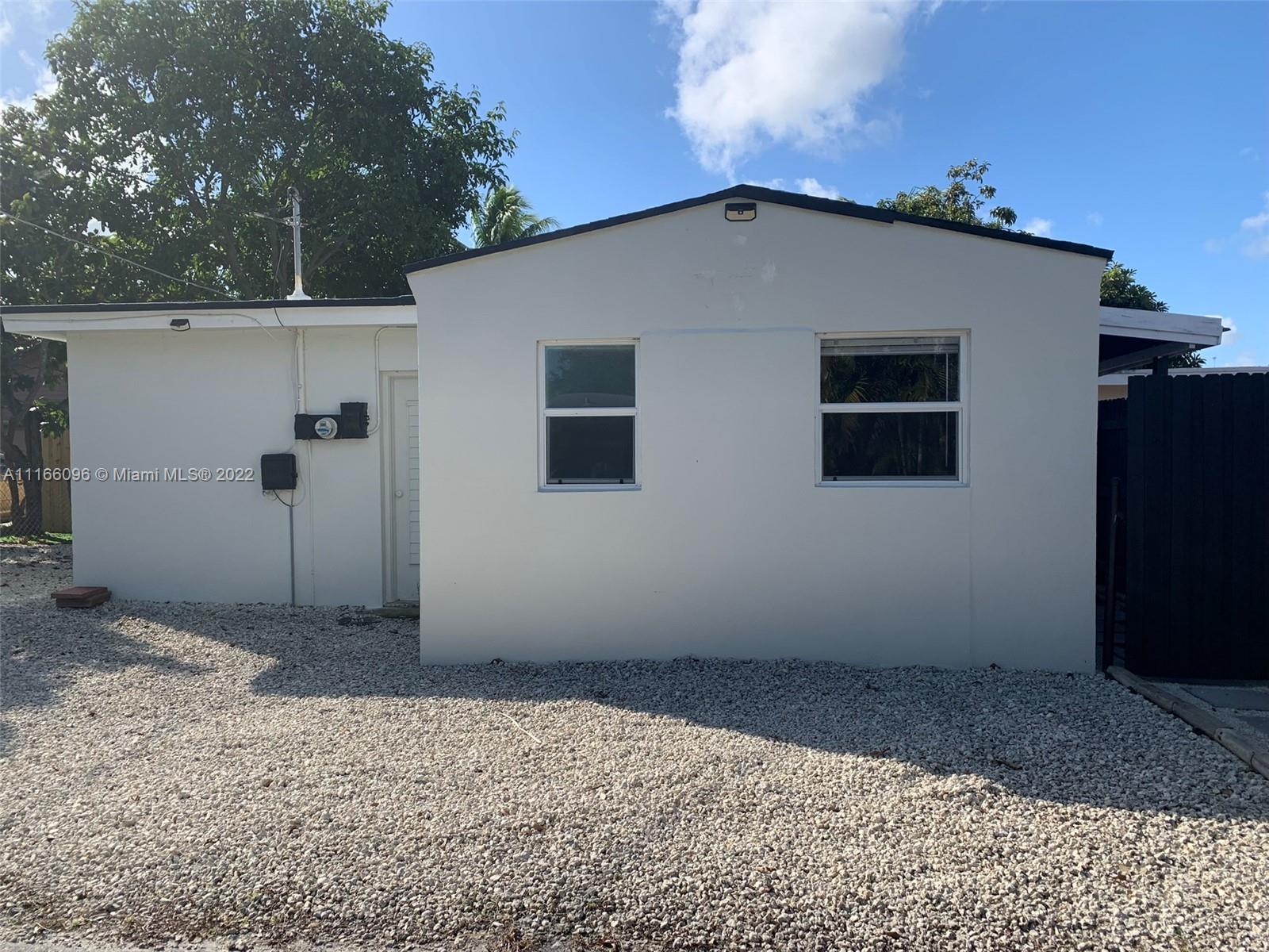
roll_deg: +0.1
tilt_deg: +0.1
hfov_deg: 67.3
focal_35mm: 26
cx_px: 634
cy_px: 476
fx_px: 953
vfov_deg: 53.1
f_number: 1.8
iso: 25
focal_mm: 4.25
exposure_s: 1/1992
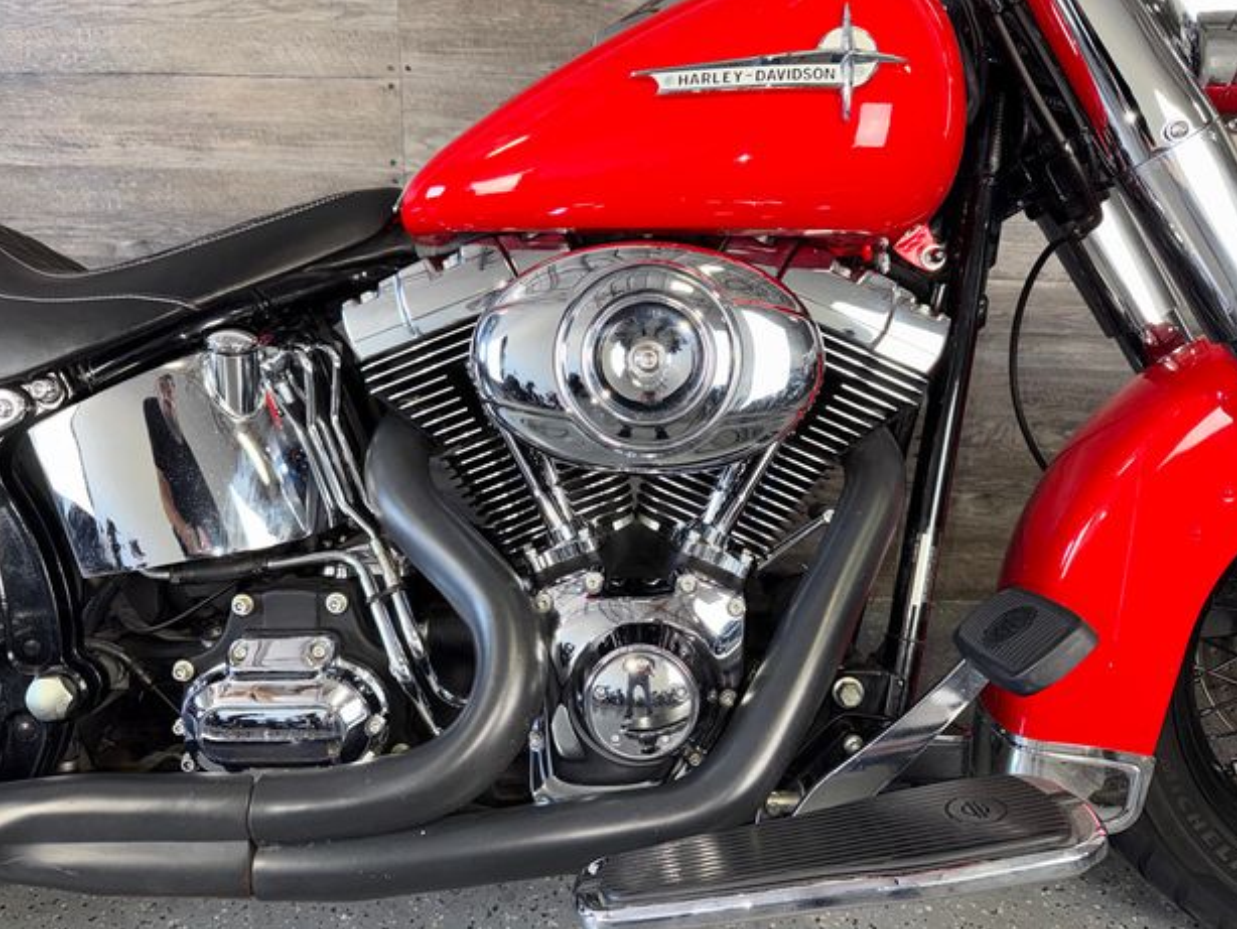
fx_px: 894
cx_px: 604
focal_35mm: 25
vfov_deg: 54.9
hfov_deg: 69.4
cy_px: 449
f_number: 1.78
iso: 50
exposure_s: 1/32
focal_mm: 6.76
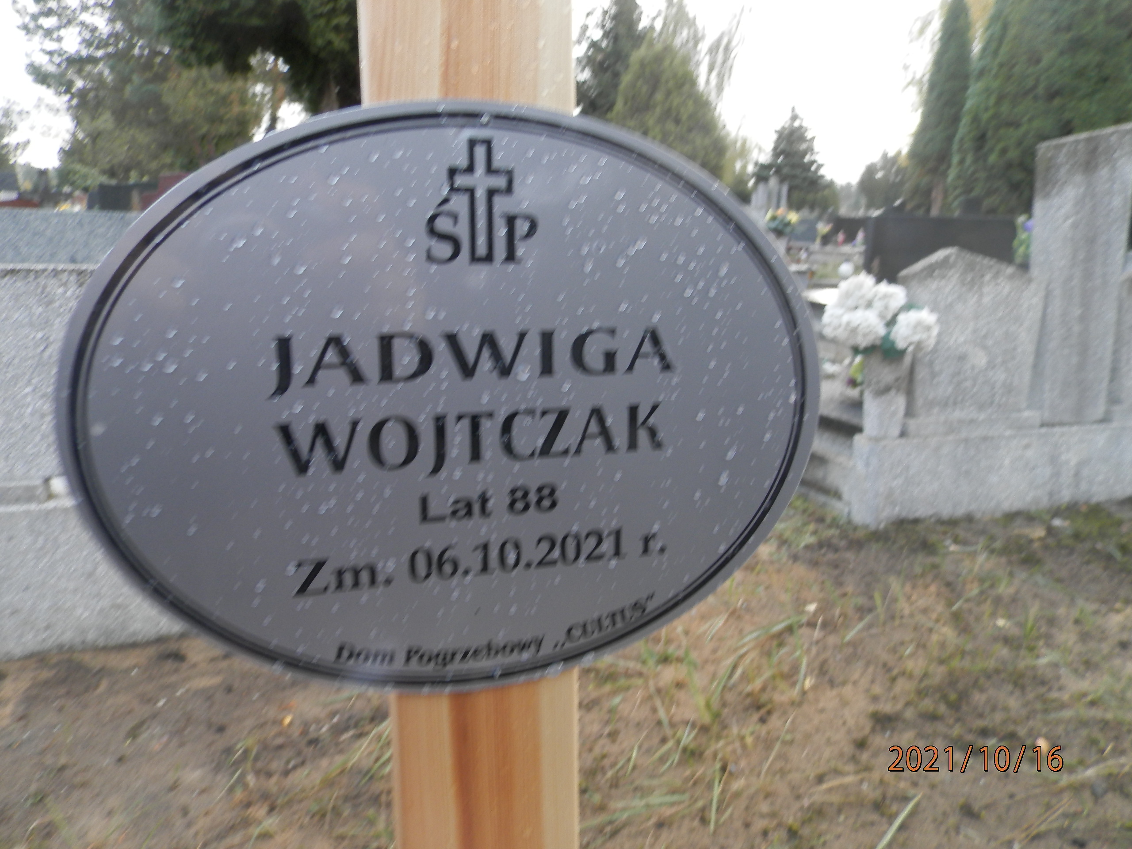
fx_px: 818
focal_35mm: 25
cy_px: 424
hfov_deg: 69.4
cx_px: 566
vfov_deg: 54.9
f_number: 3.1
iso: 100
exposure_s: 1/30
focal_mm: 4.5
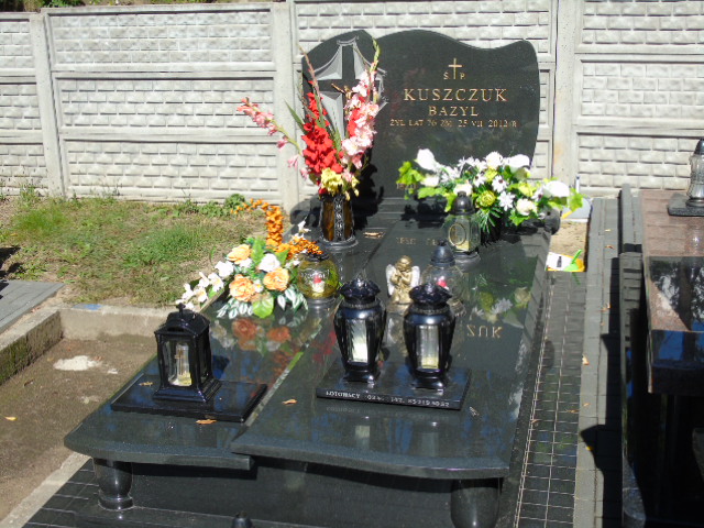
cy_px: 264
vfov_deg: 31.5
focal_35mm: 46
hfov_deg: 41.2
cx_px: 352
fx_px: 936
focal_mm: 8.2
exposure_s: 1/500
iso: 80
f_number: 4.1
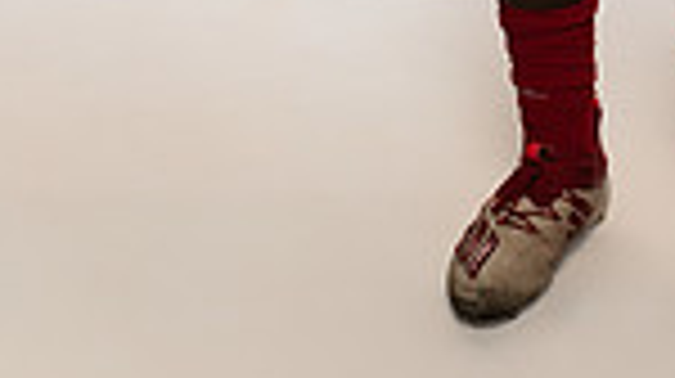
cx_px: 626
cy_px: -562
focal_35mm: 151
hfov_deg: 14.1
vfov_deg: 7.4
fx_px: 2700
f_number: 6.3
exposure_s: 1/200
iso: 500
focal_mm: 48
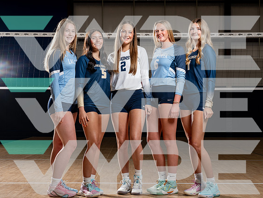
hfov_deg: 29.4
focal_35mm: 66
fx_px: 502
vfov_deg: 22.3
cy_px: 105
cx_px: 127
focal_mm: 57
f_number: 8
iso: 100
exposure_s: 1/250
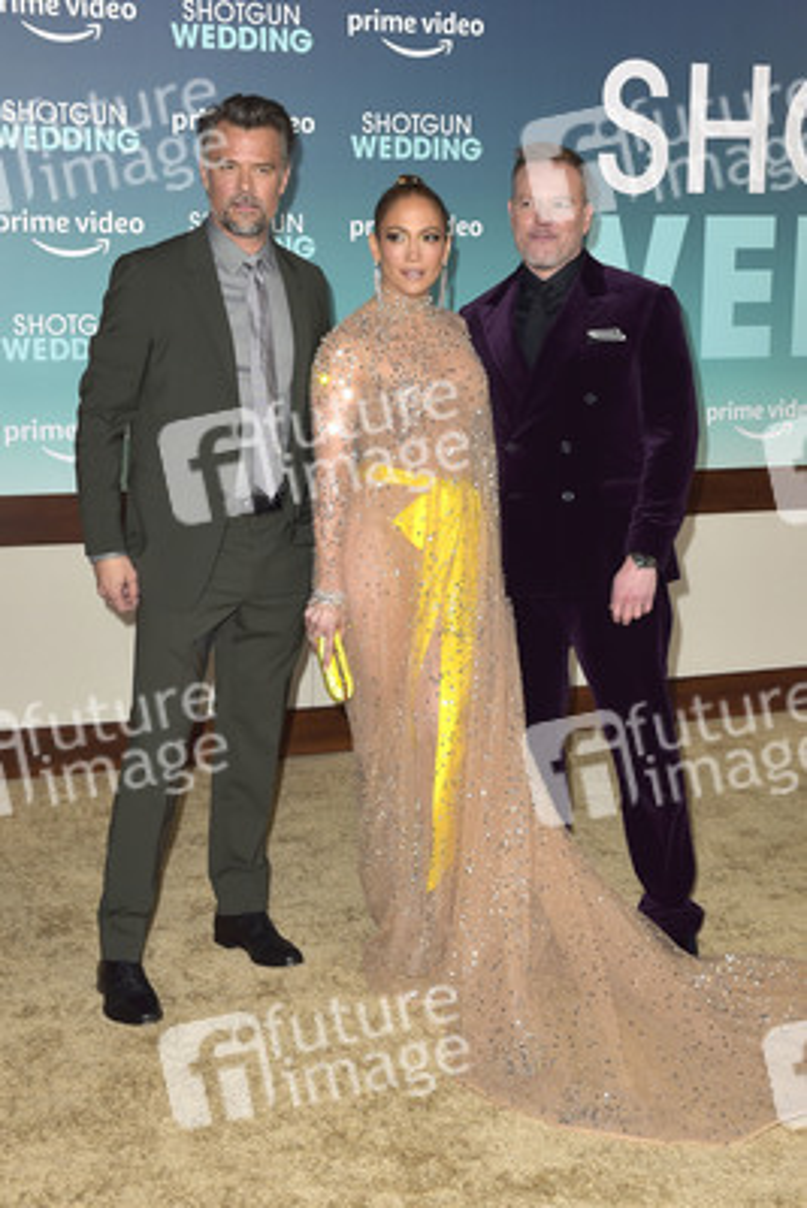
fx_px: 1411
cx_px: 404
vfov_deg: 46.4
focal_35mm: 42
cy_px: 604
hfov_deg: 31.9
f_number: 6.3
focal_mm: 42
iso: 400
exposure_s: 1/250
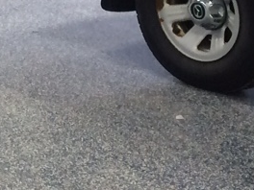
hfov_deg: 9.6
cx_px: -379
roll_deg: +0.1
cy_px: -213
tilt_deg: -5.7
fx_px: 1313
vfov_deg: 7.9
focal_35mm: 179
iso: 40
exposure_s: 1/40
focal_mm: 4.15
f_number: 2.2
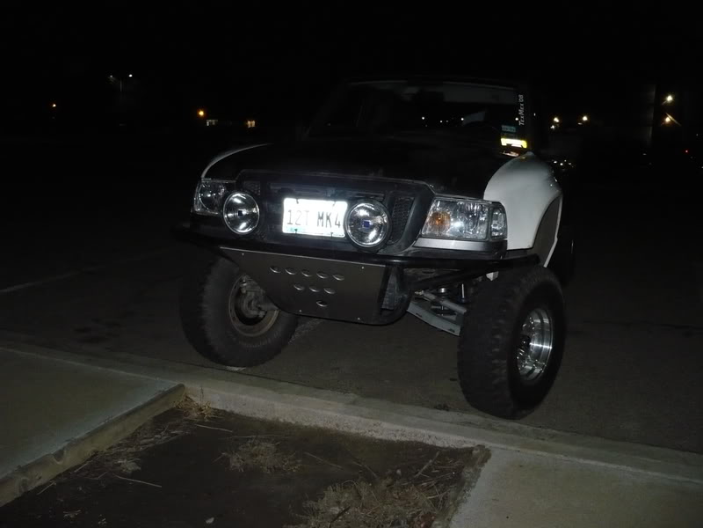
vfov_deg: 40.7
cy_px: 264
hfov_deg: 52.6
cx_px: 352
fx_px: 711
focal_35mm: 35
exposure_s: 1/30
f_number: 2.8
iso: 320
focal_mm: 5.8
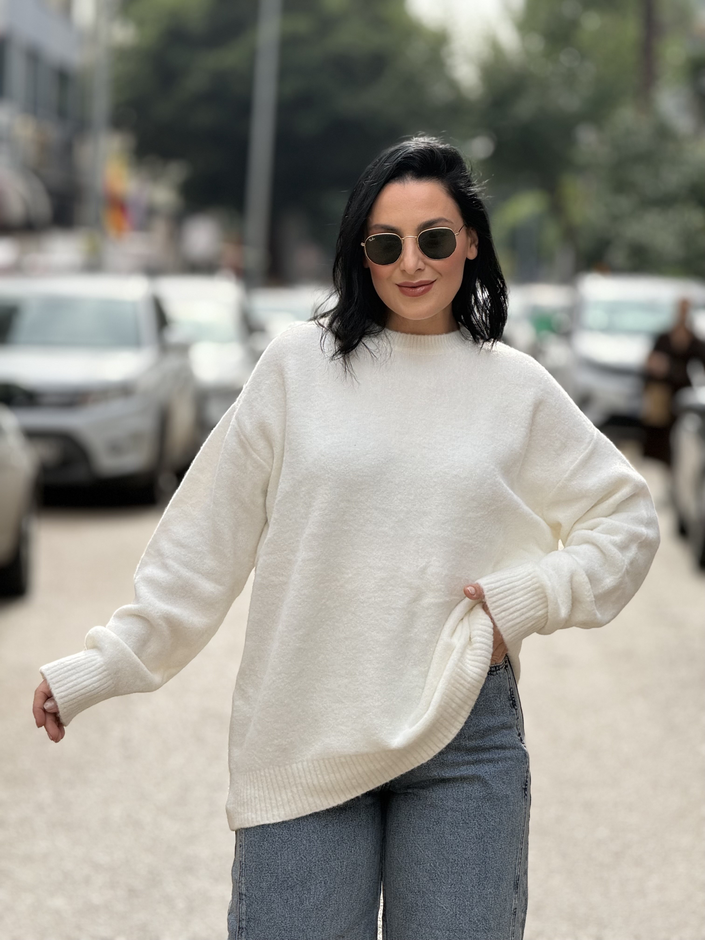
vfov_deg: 16.4
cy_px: 470
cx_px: 352
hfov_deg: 12.3
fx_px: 3259
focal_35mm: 120
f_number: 2.8
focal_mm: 15.66
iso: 64
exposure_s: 1/977
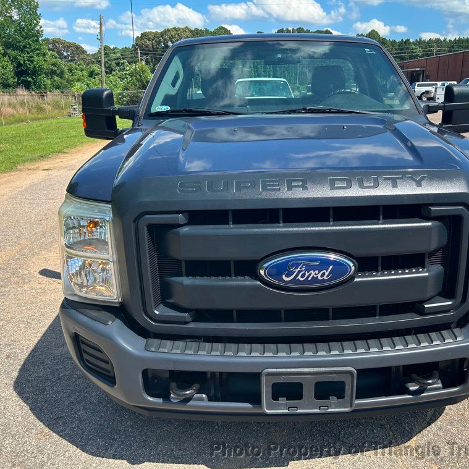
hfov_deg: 52.2
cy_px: 234
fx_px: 475
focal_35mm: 31
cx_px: 277
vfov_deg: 52.5
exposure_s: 1/1972
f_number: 1.5
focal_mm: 5.7
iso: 50
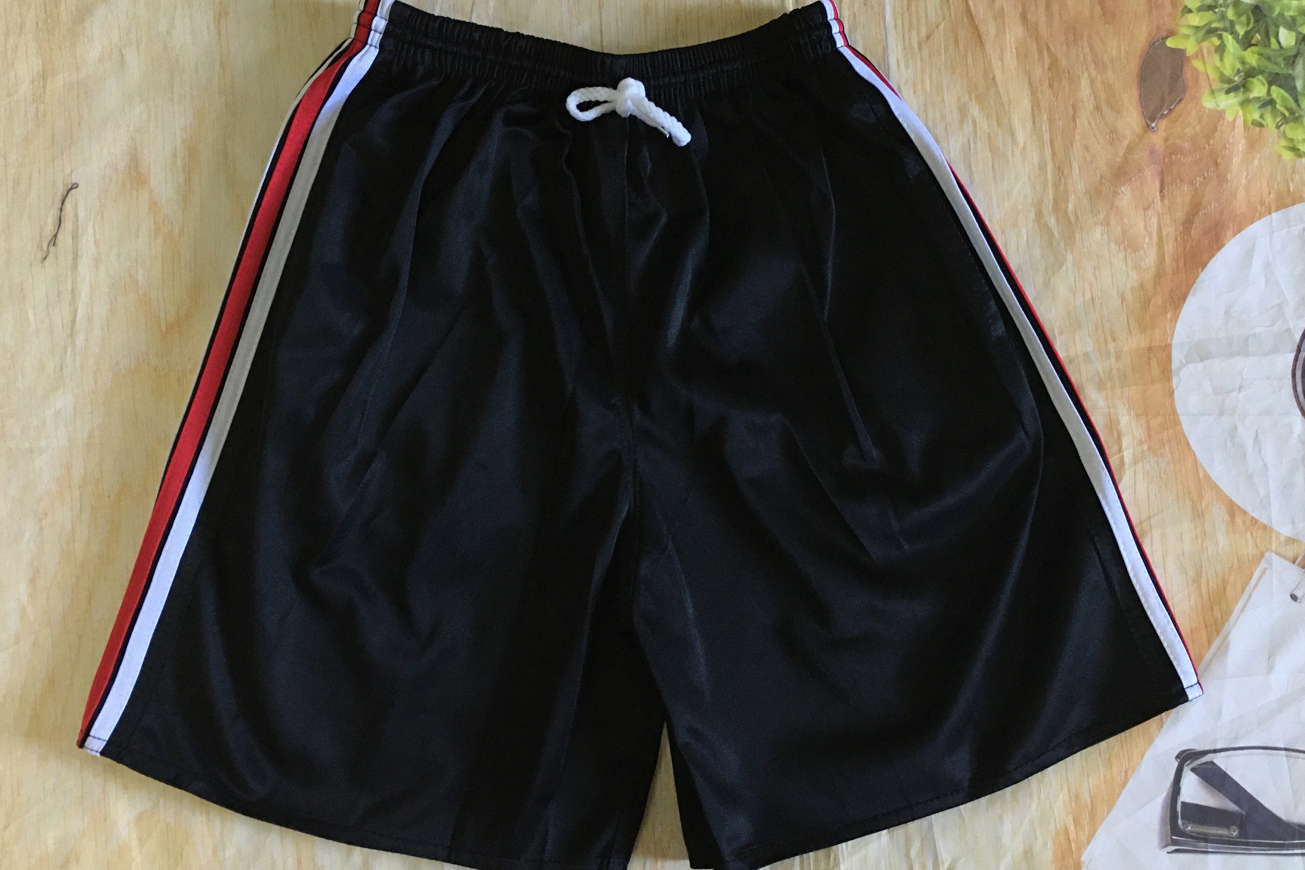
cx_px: 673
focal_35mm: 32
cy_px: 438
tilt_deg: -85.3
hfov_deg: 58.7
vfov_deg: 41.1
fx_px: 1160
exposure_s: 1/17
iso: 100
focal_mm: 4.15
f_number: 2.2
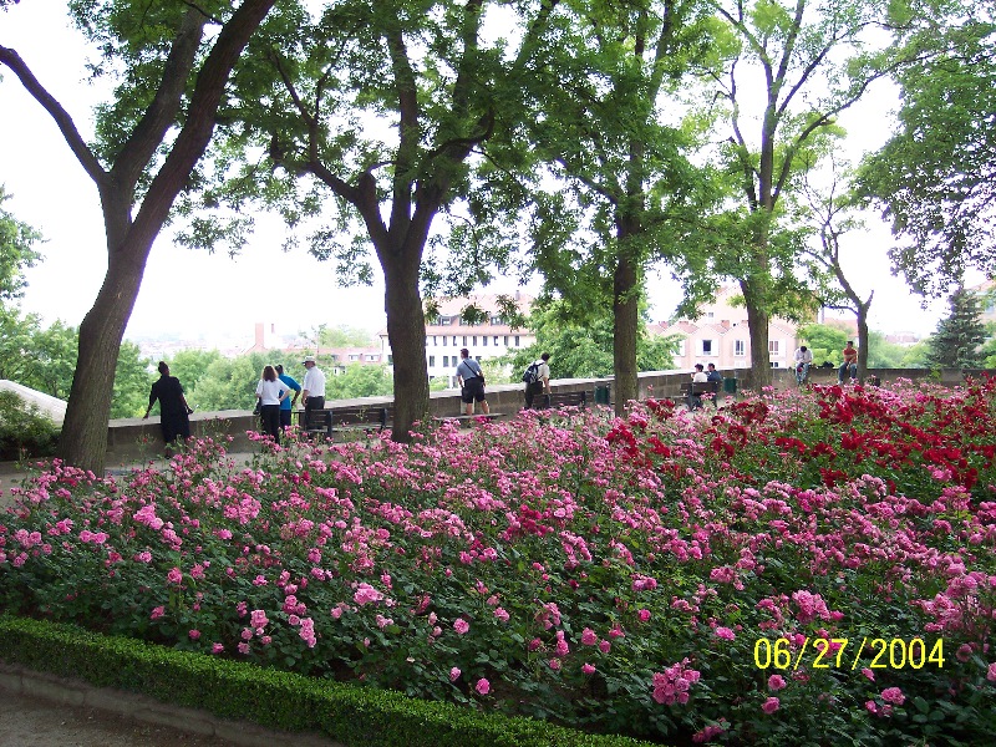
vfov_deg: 37.7
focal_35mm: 38
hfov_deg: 49.0
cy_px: 374
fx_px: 1093
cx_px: 498
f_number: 2.8
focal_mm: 8
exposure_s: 1/125
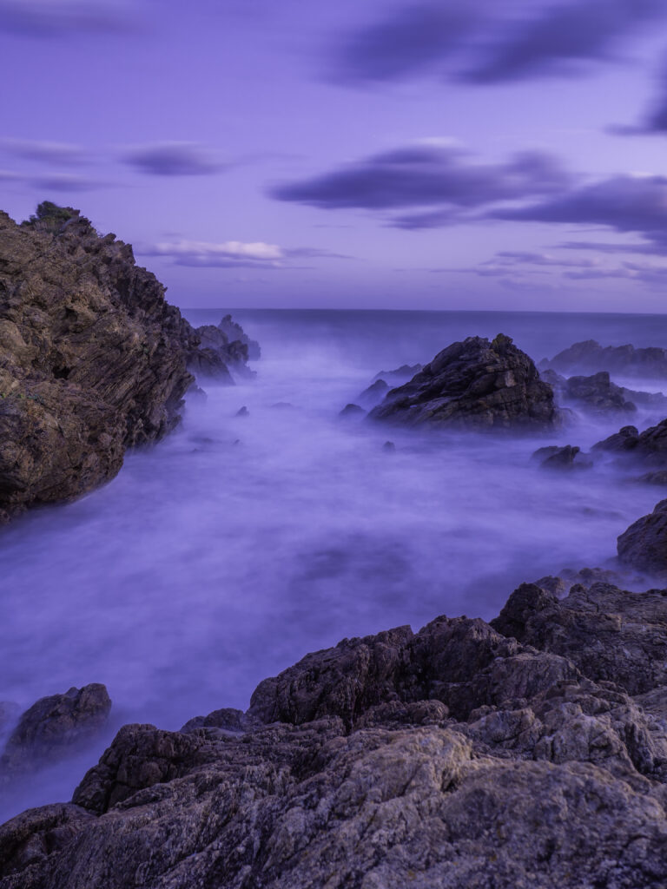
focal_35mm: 28
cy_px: 444
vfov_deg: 63.4
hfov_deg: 49.7
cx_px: 334
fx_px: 719
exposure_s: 15
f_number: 7.1
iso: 100
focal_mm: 14
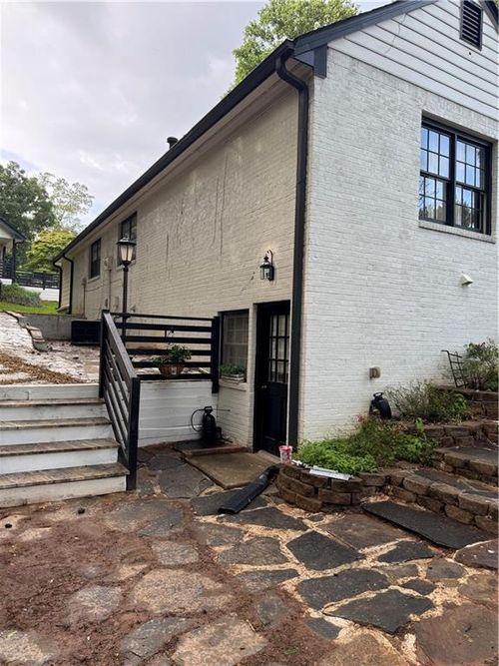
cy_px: 333
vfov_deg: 71.6
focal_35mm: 24
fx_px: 461
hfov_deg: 56.8
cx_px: 250
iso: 64
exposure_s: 1/149
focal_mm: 6.76
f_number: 1.78
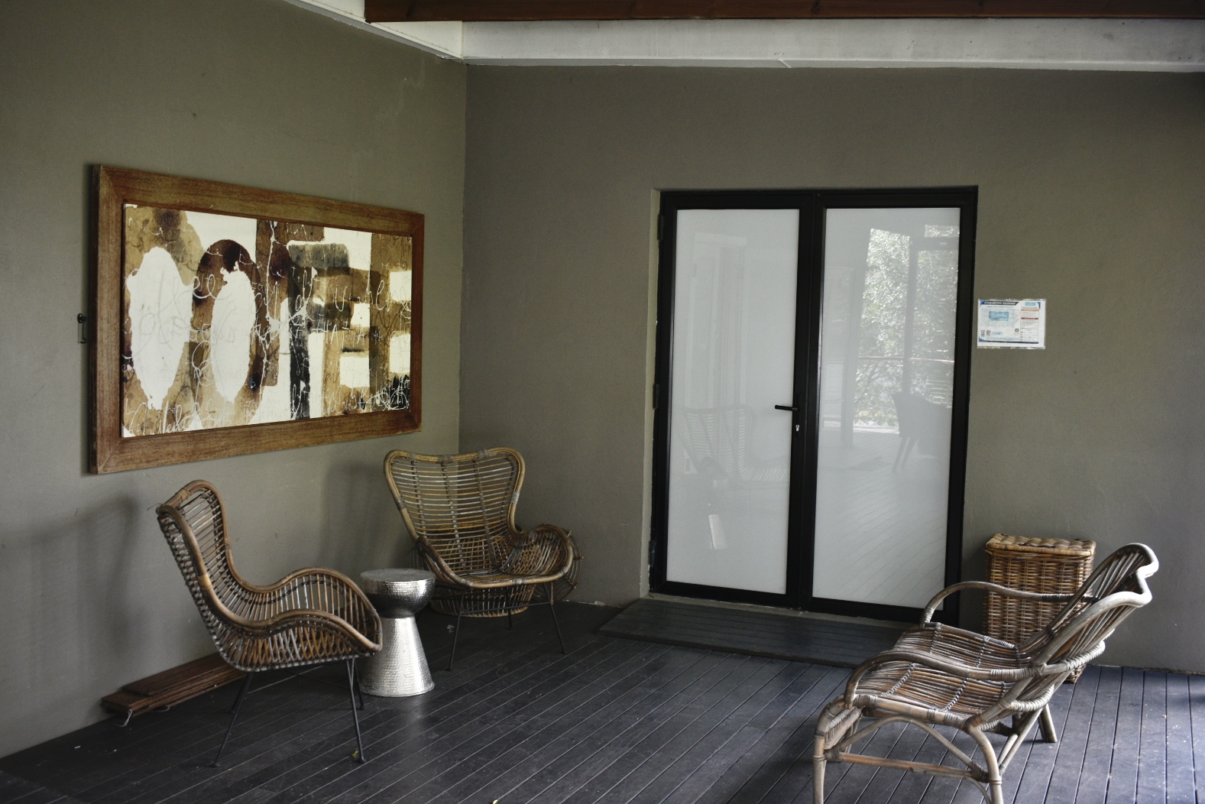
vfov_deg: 34.6
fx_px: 1289
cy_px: 392
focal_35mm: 39
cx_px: 604
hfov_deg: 50.1
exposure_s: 1/60
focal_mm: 25
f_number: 4
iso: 450
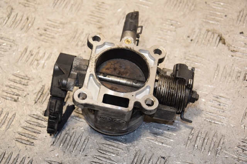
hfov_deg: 21.9
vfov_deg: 14.7
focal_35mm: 93
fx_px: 638
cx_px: 124
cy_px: 82
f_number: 5.6
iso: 800
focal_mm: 62
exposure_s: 1/200
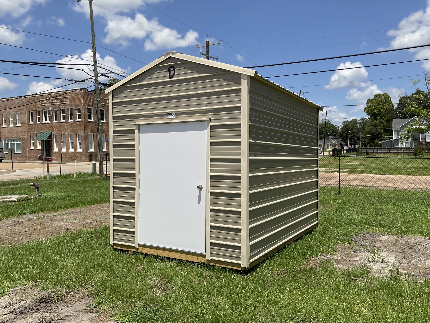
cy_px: 162
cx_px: 215
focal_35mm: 29
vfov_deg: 48.2
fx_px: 360
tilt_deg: -2.4
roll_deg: +0.4
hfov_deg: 61.7
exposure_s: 1/2959
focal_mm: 3
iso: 16
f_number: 1.8
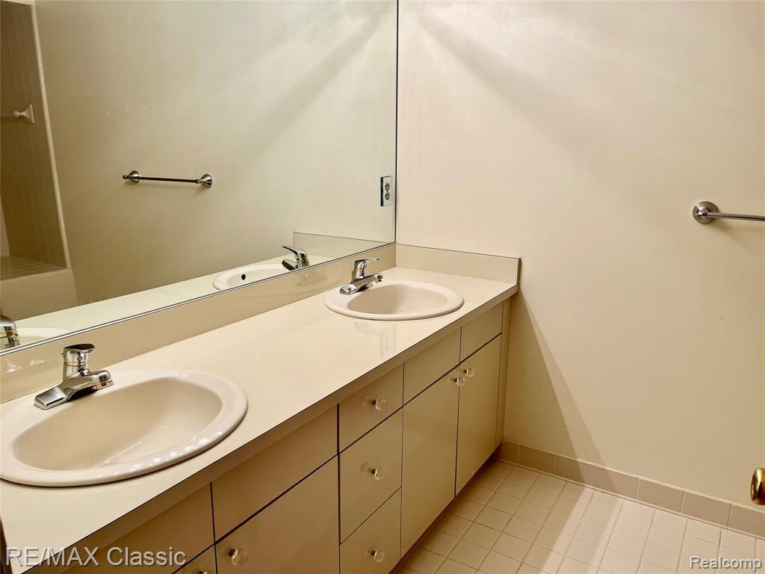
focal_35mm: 26
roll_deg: -0.4
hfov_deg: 67.3
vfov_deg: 53.1
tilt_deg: -15.8
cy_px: 287
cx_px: 382
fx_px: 575
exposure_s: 1/120
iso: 64
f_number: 1.6
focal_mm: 5.1
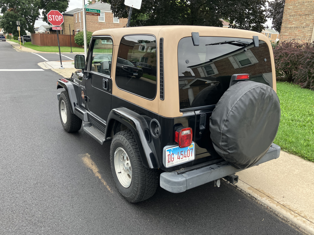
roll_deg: -0.9
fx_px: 254
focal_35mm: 28
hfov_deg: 63.4
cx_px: 157
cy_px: 118
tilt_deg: -16.4
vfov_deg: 49.7
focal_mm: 3.99
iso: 32
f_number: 1.8
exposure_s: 1/121
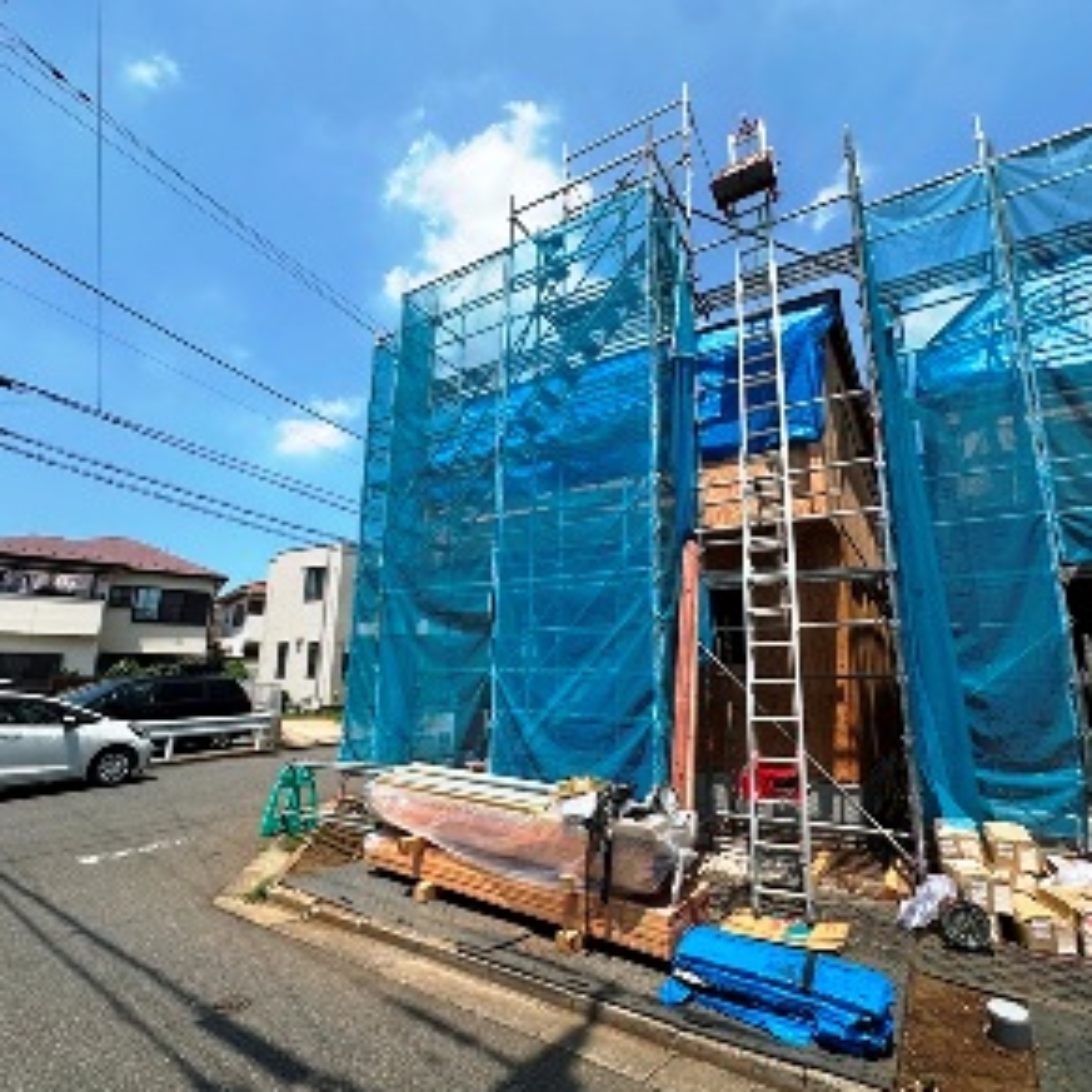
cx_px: 563
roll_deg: -1.2
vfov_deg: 84.0
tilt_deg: +10.8
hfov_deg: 83.9
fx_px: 607
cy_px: 559
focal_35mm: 17
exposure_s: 1/1770
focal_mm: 2.22
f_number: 2.2
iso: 40
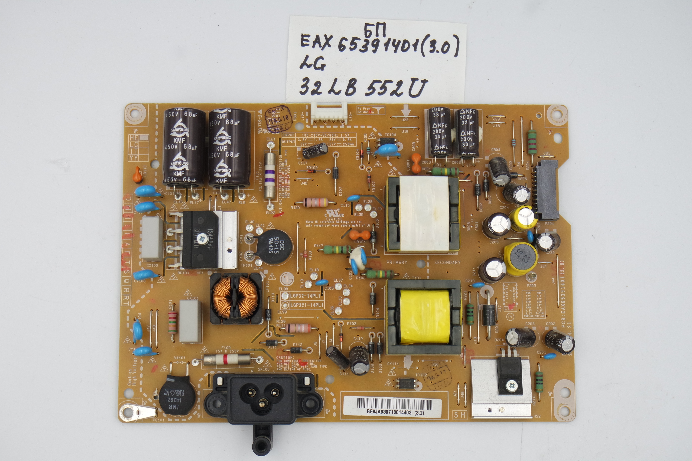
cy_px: 230
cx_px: 346
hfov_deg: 33.9
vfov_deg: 23.0
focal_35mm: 59
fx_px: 1134
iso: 200
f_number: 5
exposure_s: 1/125
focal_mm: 22
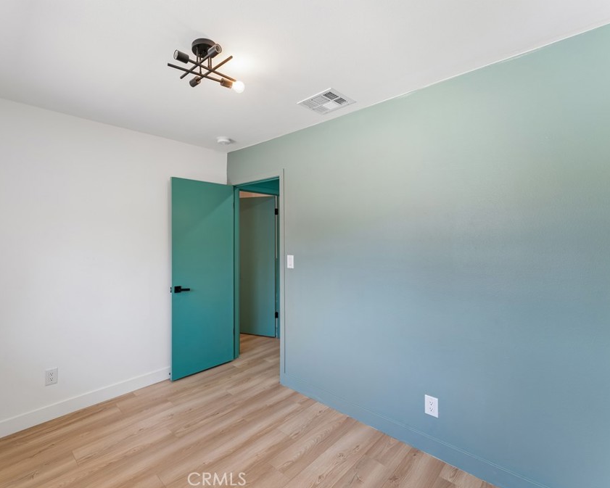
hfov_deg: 92.6
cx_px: 266
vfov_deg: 80.4
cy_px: 242
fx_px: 289
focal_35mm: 16
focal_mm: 14
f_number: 13
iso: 100
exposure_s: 1.6
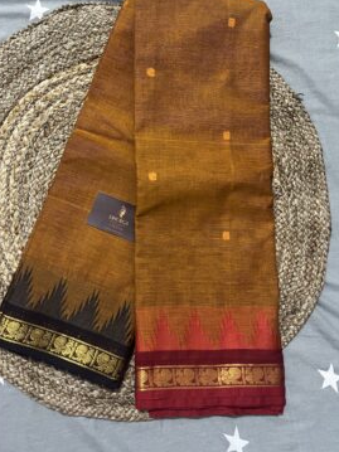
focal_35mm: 29
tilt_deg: -86.9
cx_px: 156
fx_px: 379
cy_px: 220
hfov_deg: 48.2
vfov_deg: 61.7
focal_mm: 5.7
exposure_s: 1/50
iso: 500
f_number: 1.5
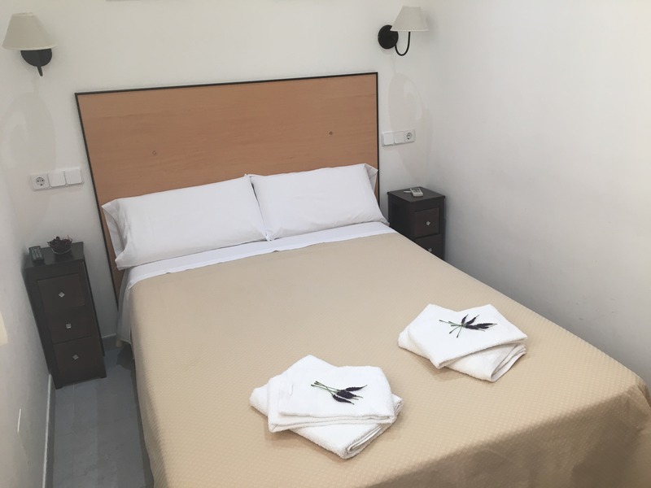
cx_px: 326
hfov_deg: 61.7
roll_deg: +4.0
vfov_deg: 48.2
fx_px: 545
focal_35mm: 29
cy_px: 244
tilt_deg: -19.0
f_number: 2.2
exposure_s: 1/33
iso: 25
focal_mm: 4.15
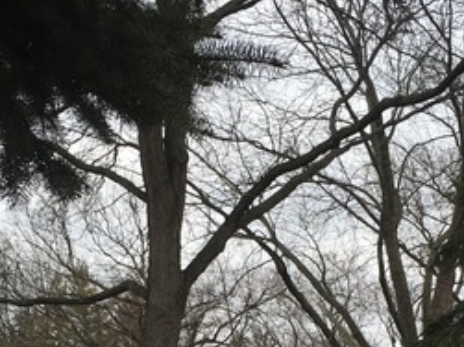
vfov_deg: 18.6
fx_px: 991
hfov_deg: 26.3
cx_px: 279
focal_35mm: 74
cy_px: 437
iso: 25
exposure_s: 1/509
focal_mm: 4.15
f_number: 2.2
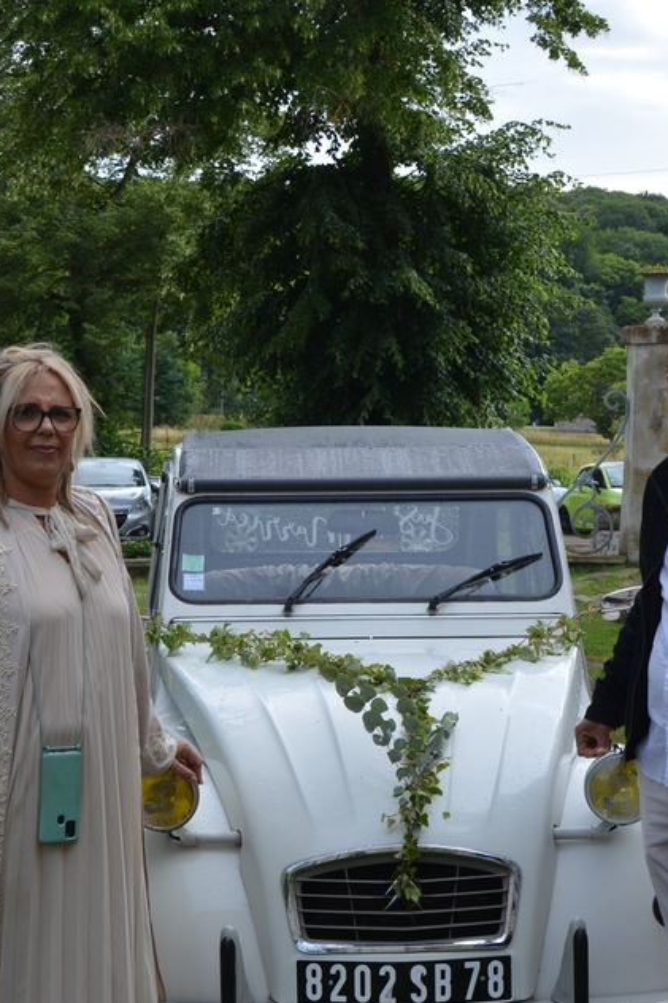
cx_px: 313
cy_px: 581
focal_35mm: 79
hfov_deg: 17.3
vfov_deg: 25.6
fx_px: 2200
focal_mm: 26
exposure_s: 1/125
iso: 200
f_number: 5.6
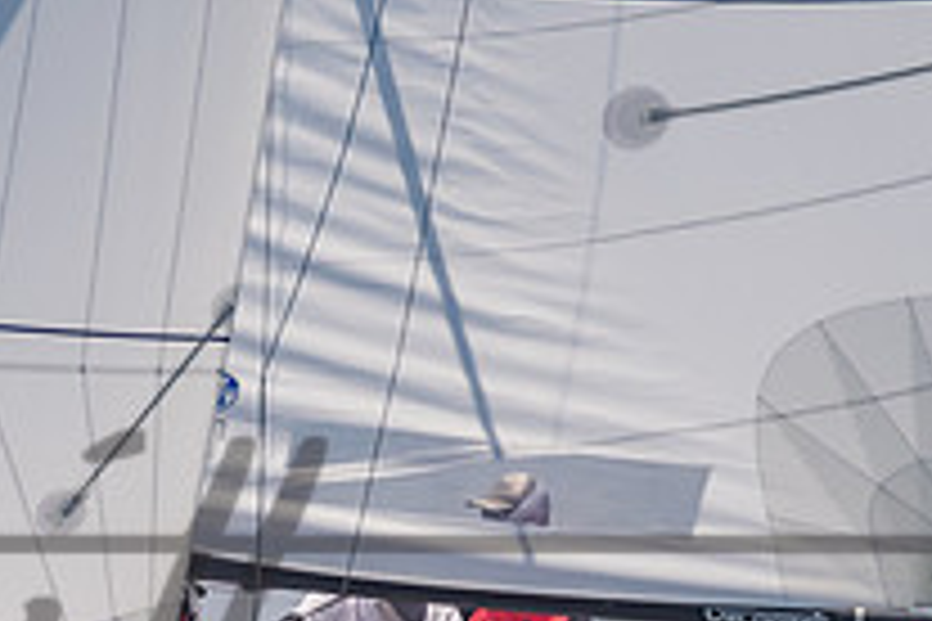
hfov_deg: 3.4
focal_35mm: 608
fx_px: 15739
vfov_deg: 2.3
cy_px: 648
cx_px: -320
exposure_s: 1/1250
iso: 640
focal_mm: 145
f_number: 14
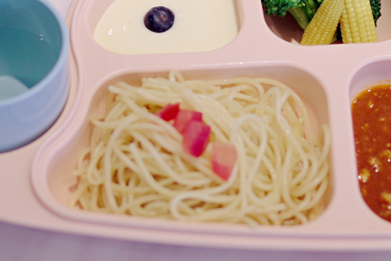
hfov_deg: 19.4
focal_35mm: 105
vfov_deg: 12.8
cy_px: -30
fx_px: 1142
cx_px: 216
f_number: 2.5
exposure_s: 1/100
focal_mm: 31
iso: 100
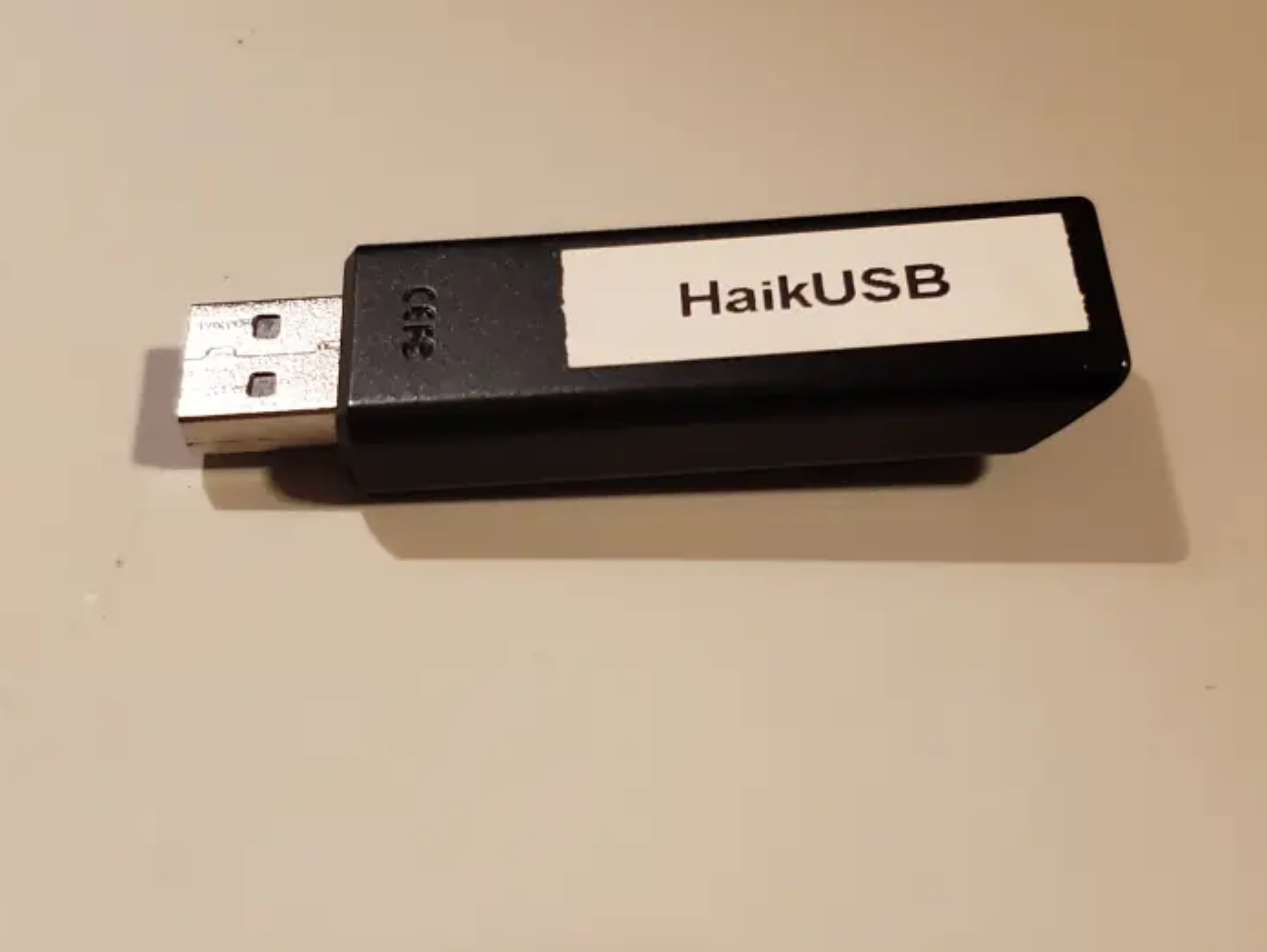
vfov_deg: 49.8
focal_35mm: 28
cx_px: 635
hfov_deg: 63.4
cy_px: 454
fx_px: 1026
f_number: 1.5
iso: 400
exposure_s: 1/40
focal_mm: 4.3
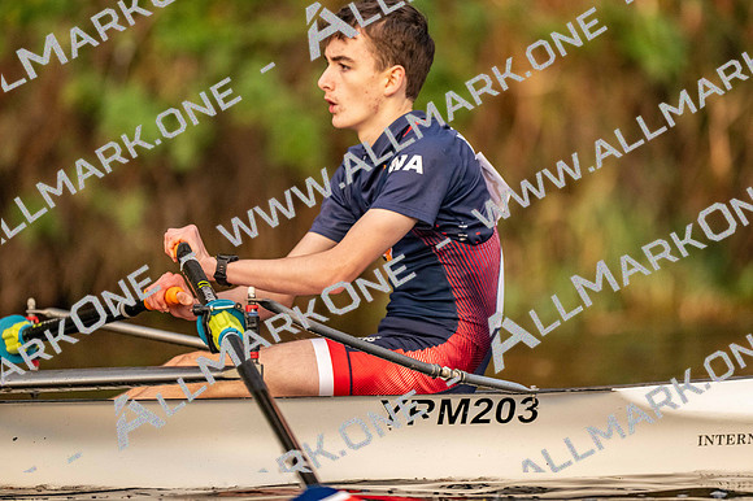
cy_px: 250
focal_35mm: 600
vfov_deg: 2.3
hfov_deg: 3.4
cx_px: 376
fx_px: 12545
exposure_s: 1/2500
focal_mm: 600
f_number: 4
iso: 4500
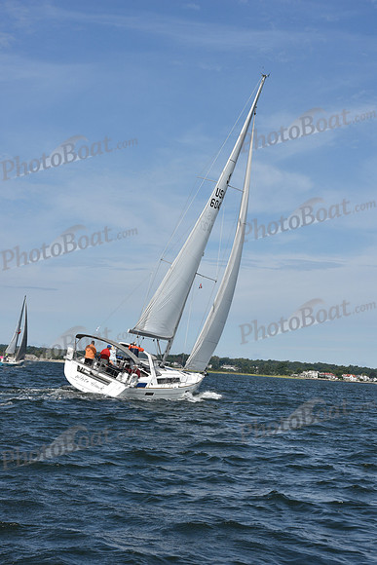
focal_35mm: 70
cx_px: 188
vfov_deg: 28.8
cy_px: 282
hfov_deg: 19.5
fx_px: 1099
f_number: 11
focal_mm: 70
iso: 320
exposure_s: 1/1000
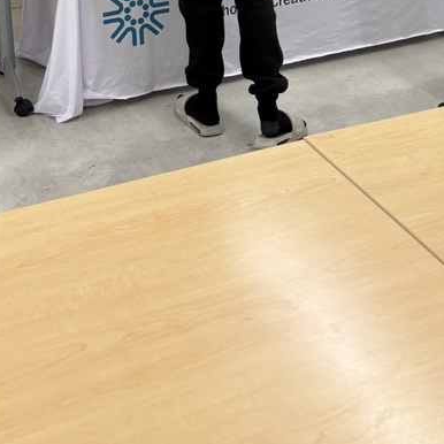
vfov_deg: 24.6
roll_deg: +1.4
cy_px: -128
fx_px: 885
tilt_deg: -10.4
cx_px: 207
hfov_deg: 28.2
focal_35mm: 61
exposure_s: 1/60
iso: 100
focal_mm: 5.96
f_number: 1.6
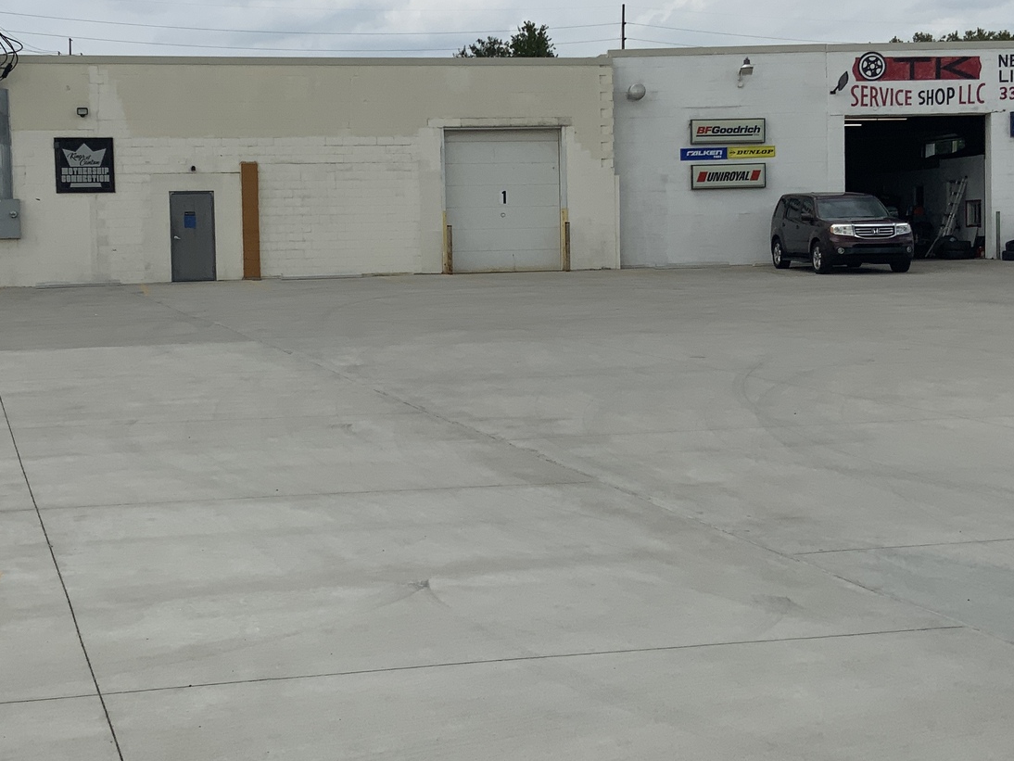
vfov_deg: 27.4
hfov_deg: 36.1
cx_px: 437
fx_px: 1553
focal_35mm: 53
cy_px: 285
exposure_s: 1/2959
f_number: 1.8
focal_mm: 3
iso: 20
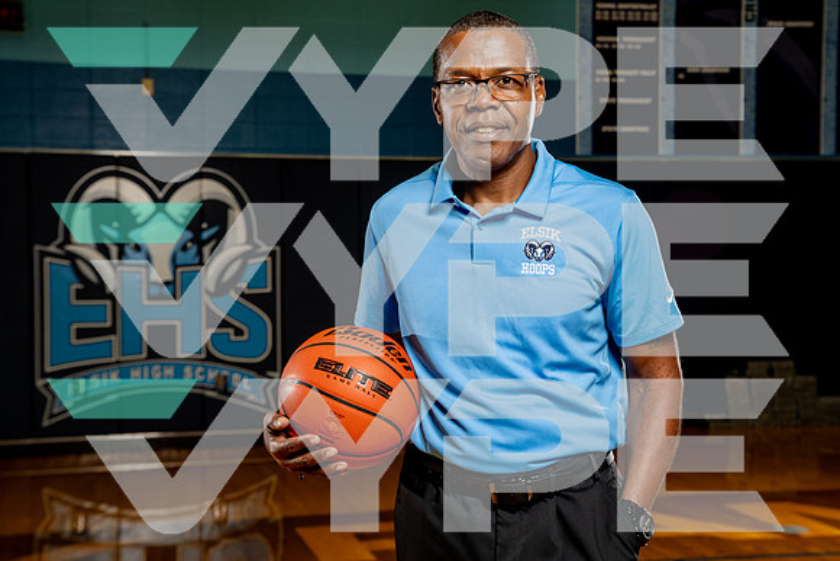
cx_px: 411
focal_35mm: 55
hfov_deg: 36.0
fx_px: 1292
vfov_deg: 24.5
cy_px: 279
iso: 400
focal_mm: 53
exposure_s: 1/250
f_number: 5.6
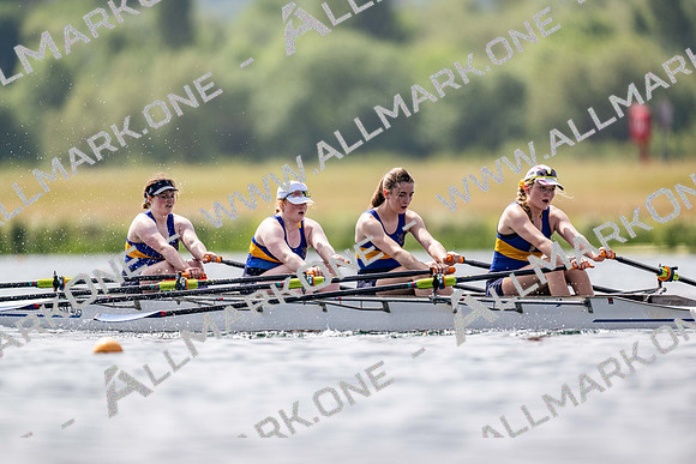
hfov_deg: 3.4
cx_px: 348
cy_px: 232
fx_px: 11602
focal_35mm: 600
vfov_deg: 2.3
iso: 180
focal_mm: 600
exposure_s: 1/2500
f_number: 4
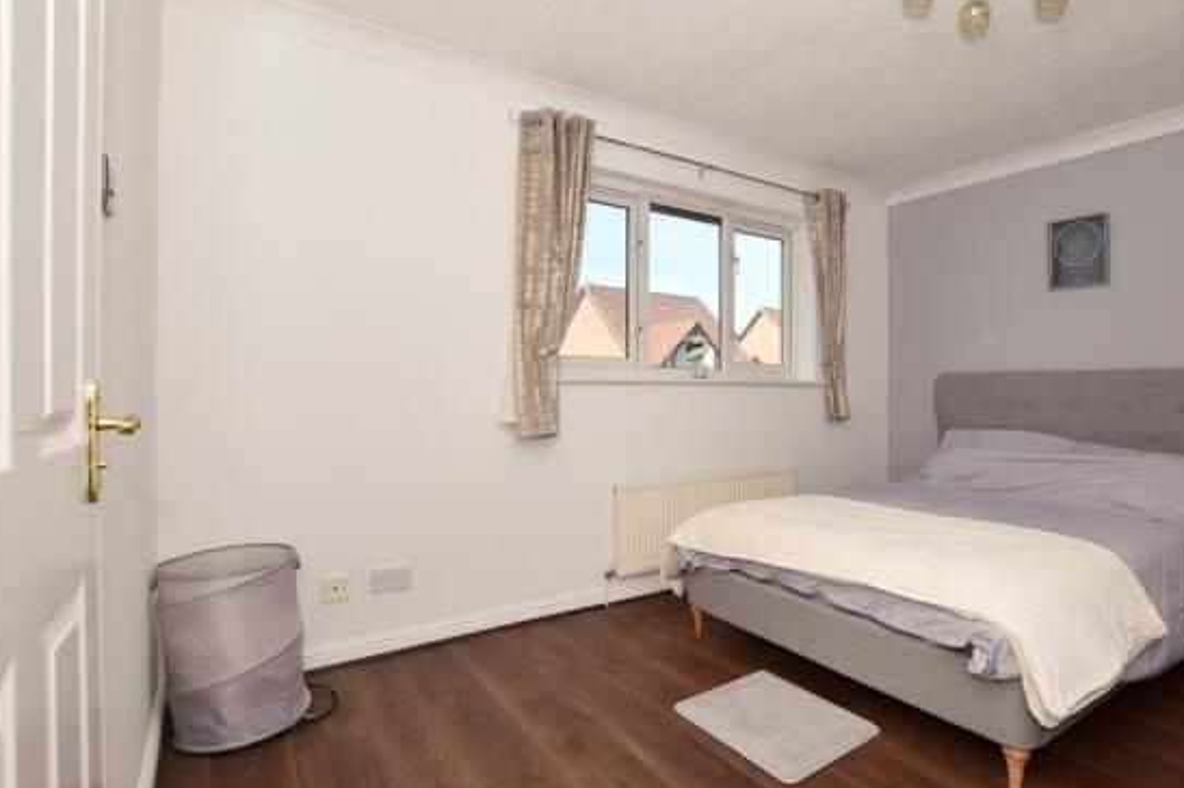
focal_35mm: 18
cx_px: 695
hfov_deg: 89.2
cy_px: 384
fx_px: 592
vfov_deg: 67.3
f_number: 8
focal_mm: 10
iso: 400
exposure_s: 1/200
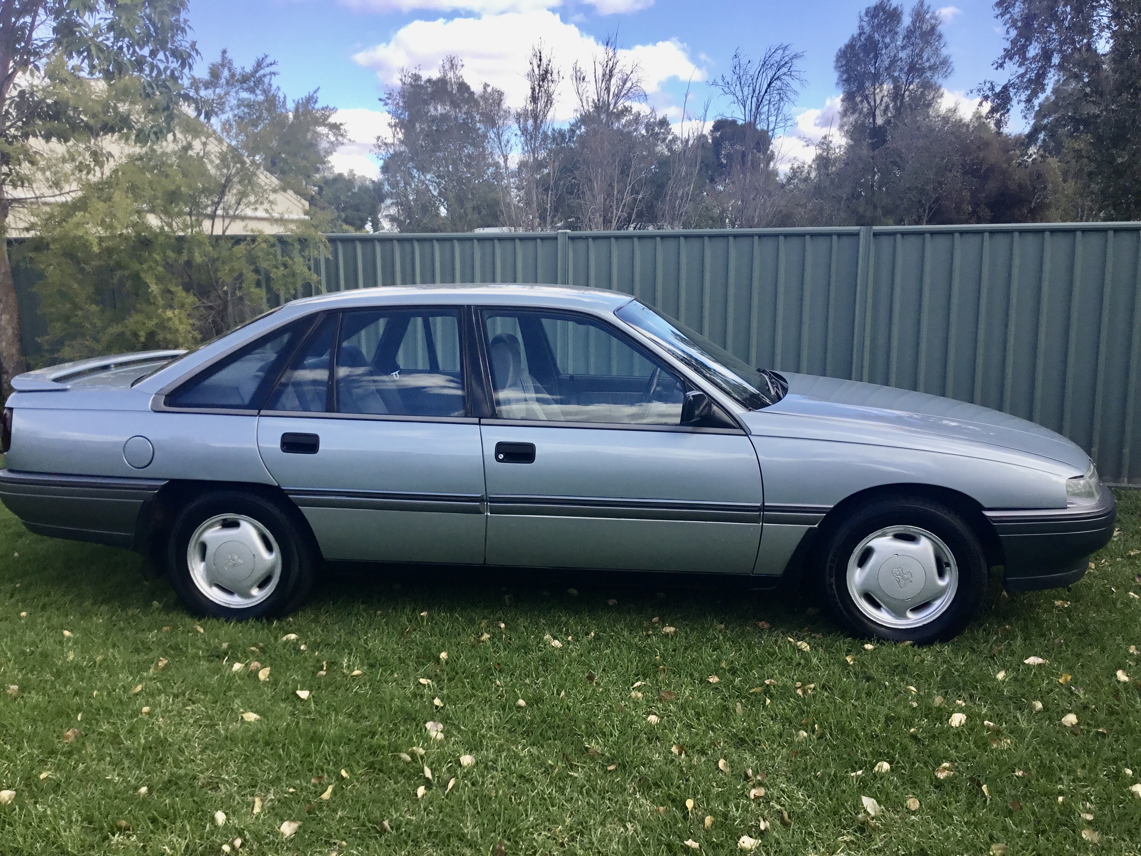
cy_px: 428
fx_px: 1022
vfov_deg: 45.4
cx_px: 570
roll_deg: +0.3
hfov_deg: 58.4
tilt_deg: -8.0
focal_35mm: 31
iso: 25
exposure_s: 1/440
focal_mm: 3.3
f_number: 2.4
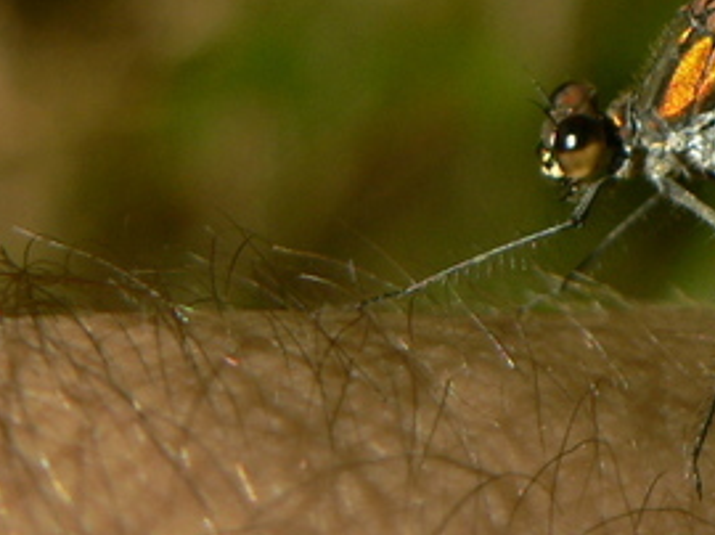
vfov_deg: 5.1
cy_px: -228
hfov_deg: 6.8
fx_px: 5943
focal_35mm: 288
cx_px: 1069
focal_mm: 15.1
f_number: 4
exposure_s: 1/200
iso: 80
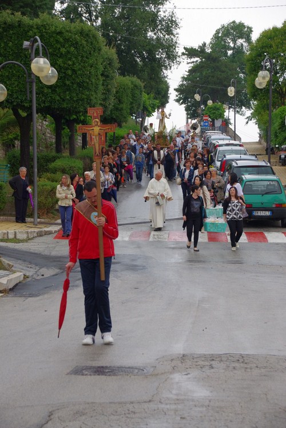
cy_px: 214
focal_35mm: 110
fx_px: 1305
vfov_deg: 18.7
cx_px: 143
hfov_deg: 12.5
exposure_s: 1/160
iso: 800
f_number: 6.3
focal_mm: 73
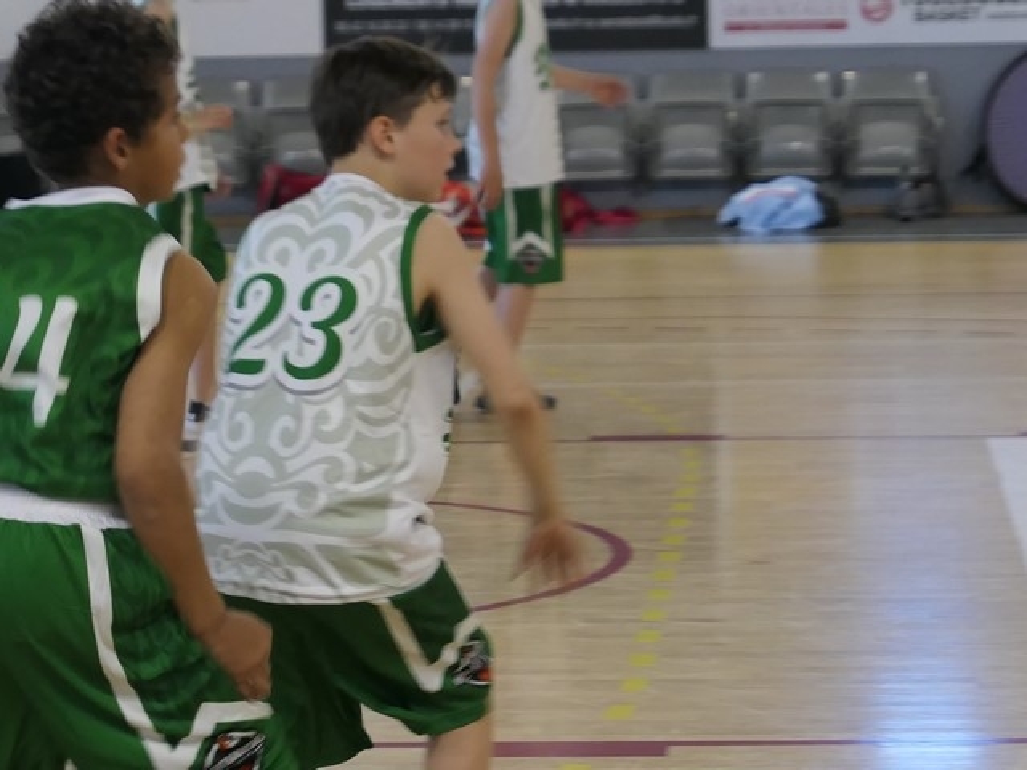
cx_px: 514
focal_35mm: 156
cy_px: 385
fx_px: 4628
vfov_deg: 9.5
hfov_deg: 12.7
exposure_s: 1/125
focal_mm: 26.4
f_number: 2.8
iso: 640
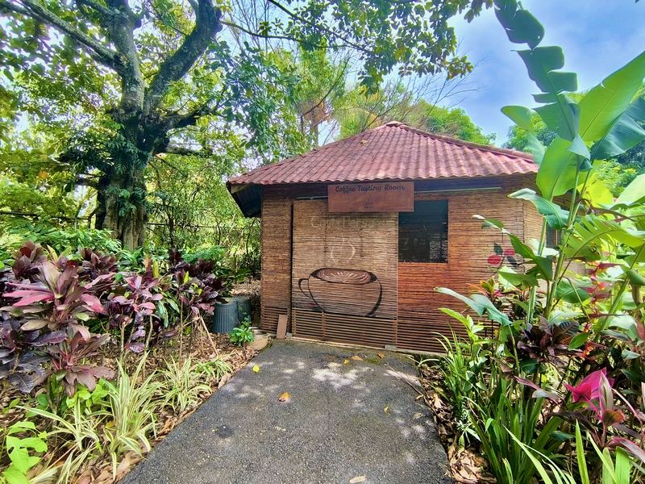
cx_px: 322
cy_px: 242
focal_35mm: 16
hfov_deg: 94.5
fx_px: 298
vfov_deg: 78.1
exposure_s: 1/149
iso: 50
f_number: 2.2
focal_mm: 1.65
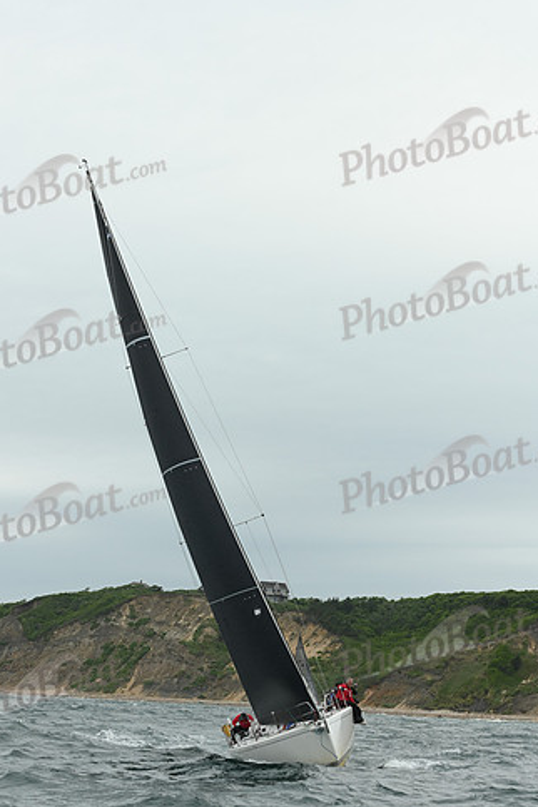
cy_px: 408
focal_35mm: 84
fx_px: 1883
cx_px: 253
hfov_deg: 16.3
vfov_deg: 24.2
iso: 400
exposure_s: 1/800
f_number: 5.6
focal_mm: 70
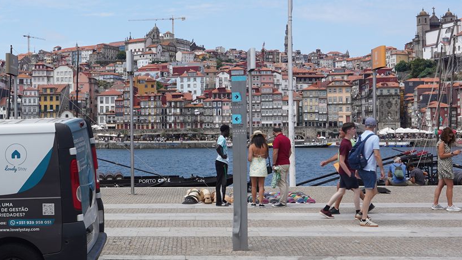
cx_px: 123
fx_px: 747
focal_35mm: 61
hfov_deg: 33.7
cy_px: 123
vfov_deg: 19.7
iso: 100
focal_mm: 24
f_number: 13
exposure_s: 1/100
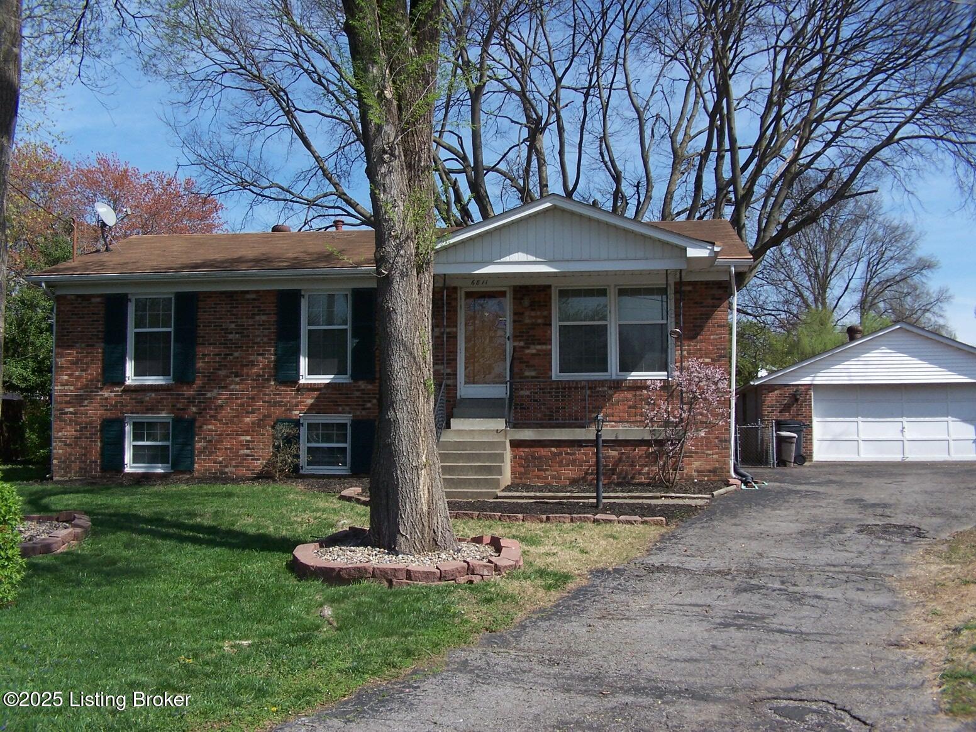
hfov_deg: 32.7
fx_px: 1664
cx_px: 488
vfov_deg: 24.8
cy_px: 366
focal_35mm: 59
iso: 80
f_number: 4.5
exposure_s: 1/500
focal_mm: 9.8
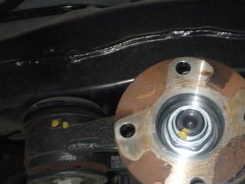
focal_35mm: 53
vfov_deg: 27.0
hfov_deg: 35.4
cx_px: 181
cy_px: 146
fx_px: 375
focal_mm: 5.4
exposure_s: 1/30
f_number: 2.3
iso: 640
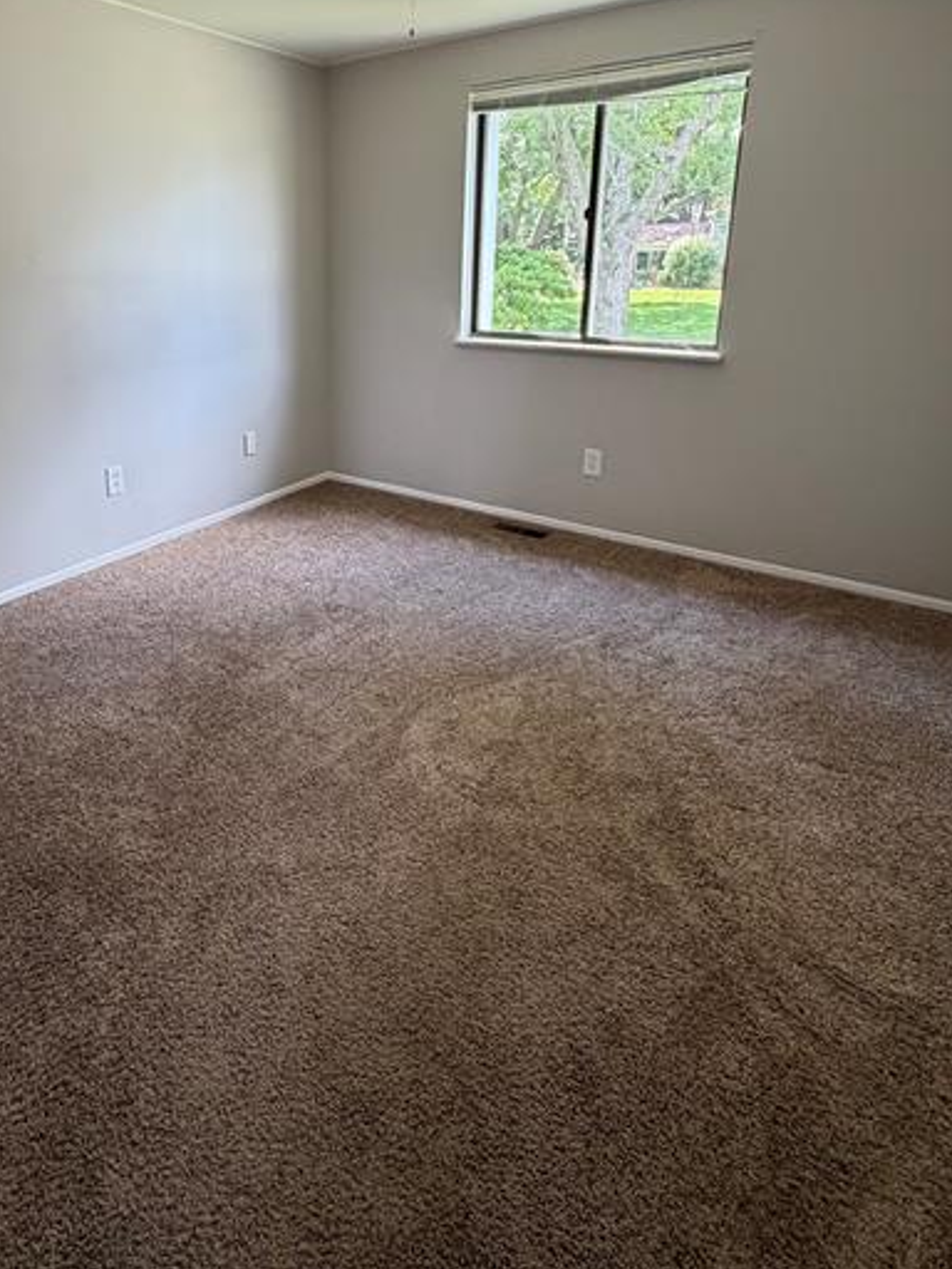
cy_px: 449
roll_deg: +0.8
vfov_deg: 77.1
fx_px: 770
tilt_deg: -14.1
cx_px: 300
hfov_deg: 61.5
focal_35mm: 21
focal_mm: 2.22
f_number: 2.2
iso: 250
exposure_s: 1/120
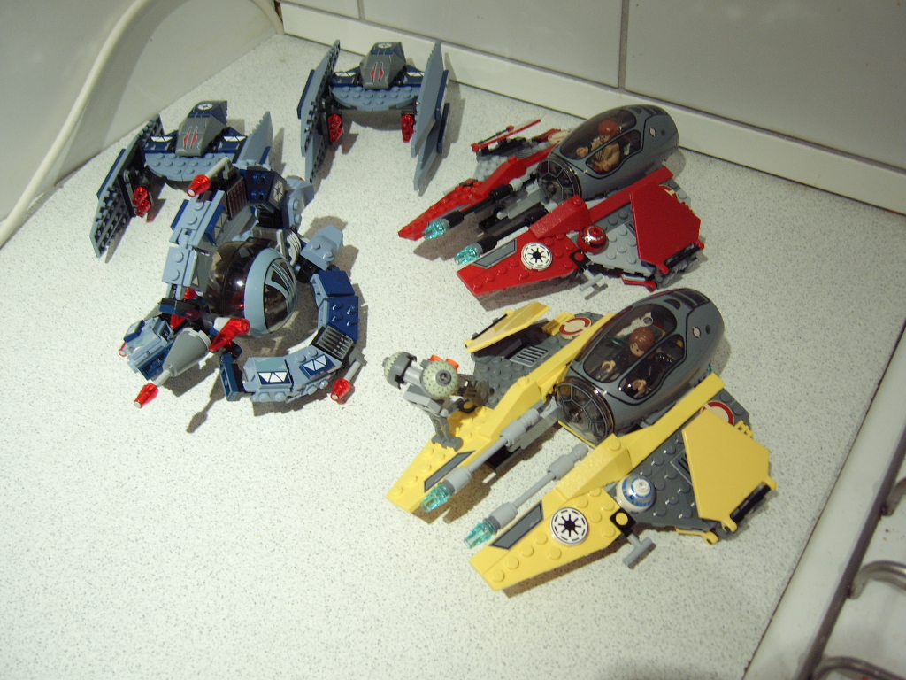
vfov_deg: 45.4
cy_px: 340
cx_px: 453
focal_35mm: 31
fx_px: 811
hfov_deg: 58.4
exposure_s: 1/7
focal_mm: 8.13
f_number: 2.7
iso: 100
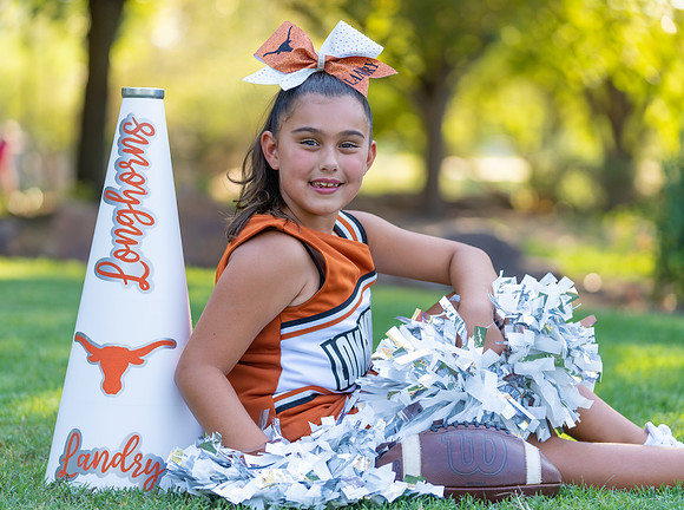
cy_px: 270
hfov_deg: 16.5
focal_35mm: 120
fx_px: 2362
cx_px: 333
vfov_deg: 12.3
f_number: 2.8
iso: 250
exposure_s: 1/320
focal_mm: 105
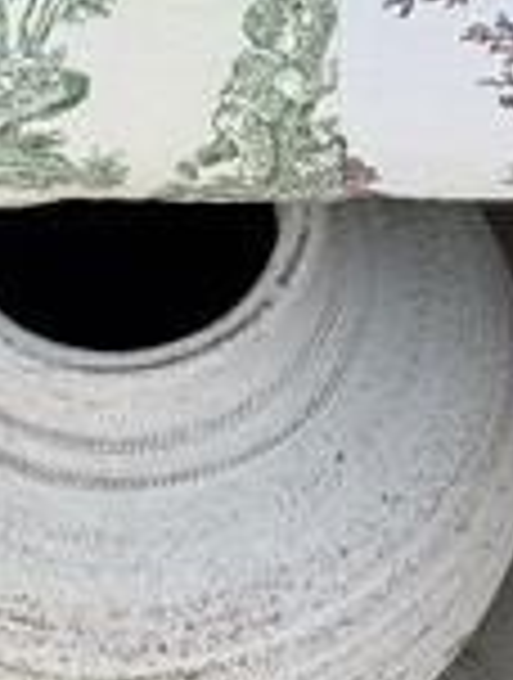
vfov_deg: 11.5
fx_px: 3325
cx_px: 310
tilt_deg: -53.9
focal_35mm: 169
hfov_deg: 8.8
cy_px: -43
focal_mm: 6.76
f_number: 1.78
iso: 64
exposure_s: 1/1770
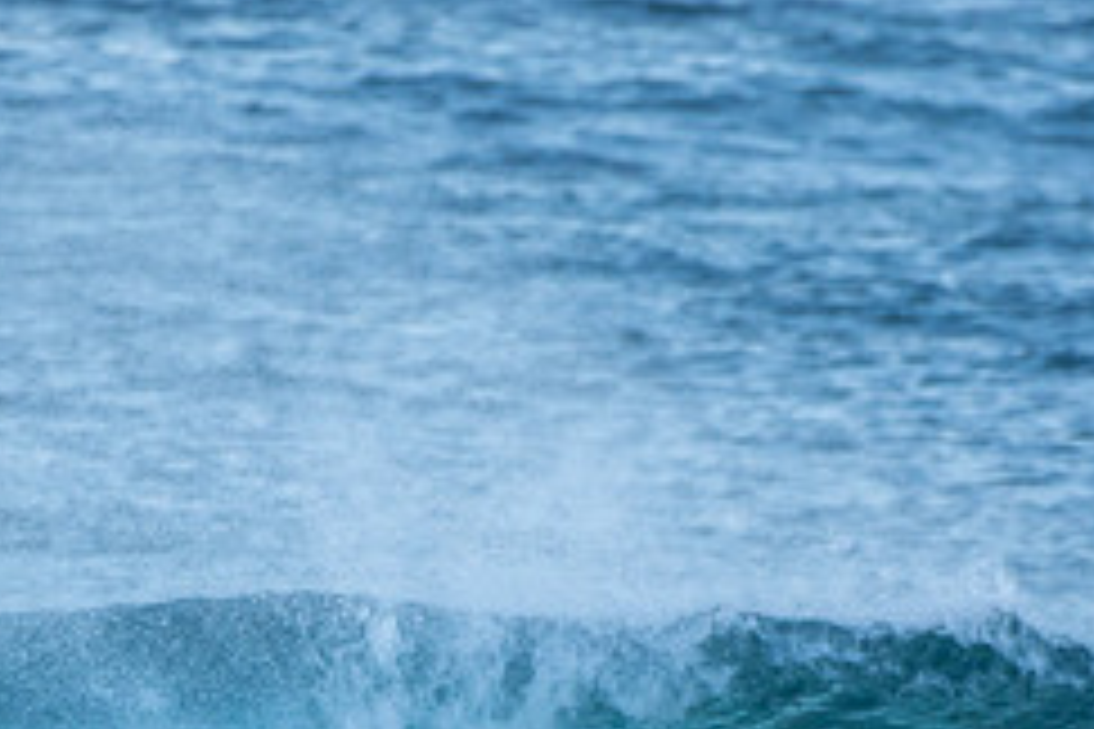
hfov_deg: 1.2
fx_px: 54483
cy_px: 862
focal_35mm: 1793
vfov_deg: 0.8
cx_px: 369
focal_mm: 500
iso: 280
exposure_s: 1/400
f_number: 5.6
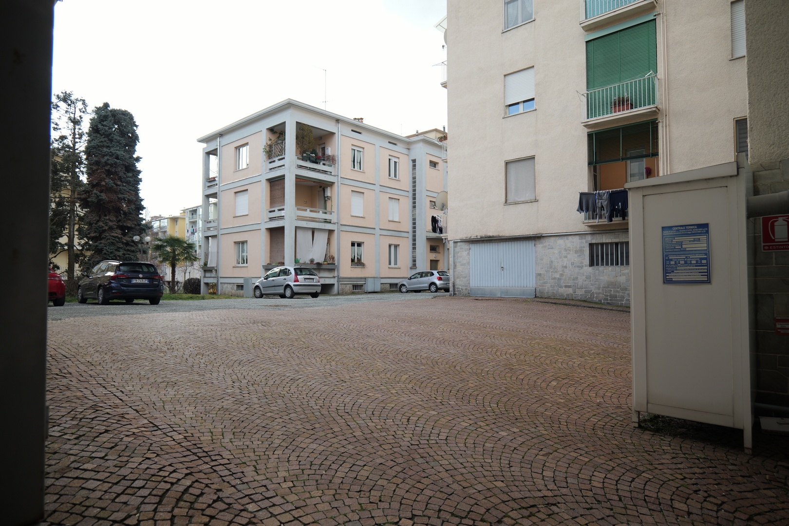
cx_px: 394
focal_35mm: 20
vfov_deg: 61.9
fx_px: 438
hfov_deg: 84.0
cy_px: 263
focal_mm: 20
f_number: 3.5
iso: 125
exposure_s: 1/125
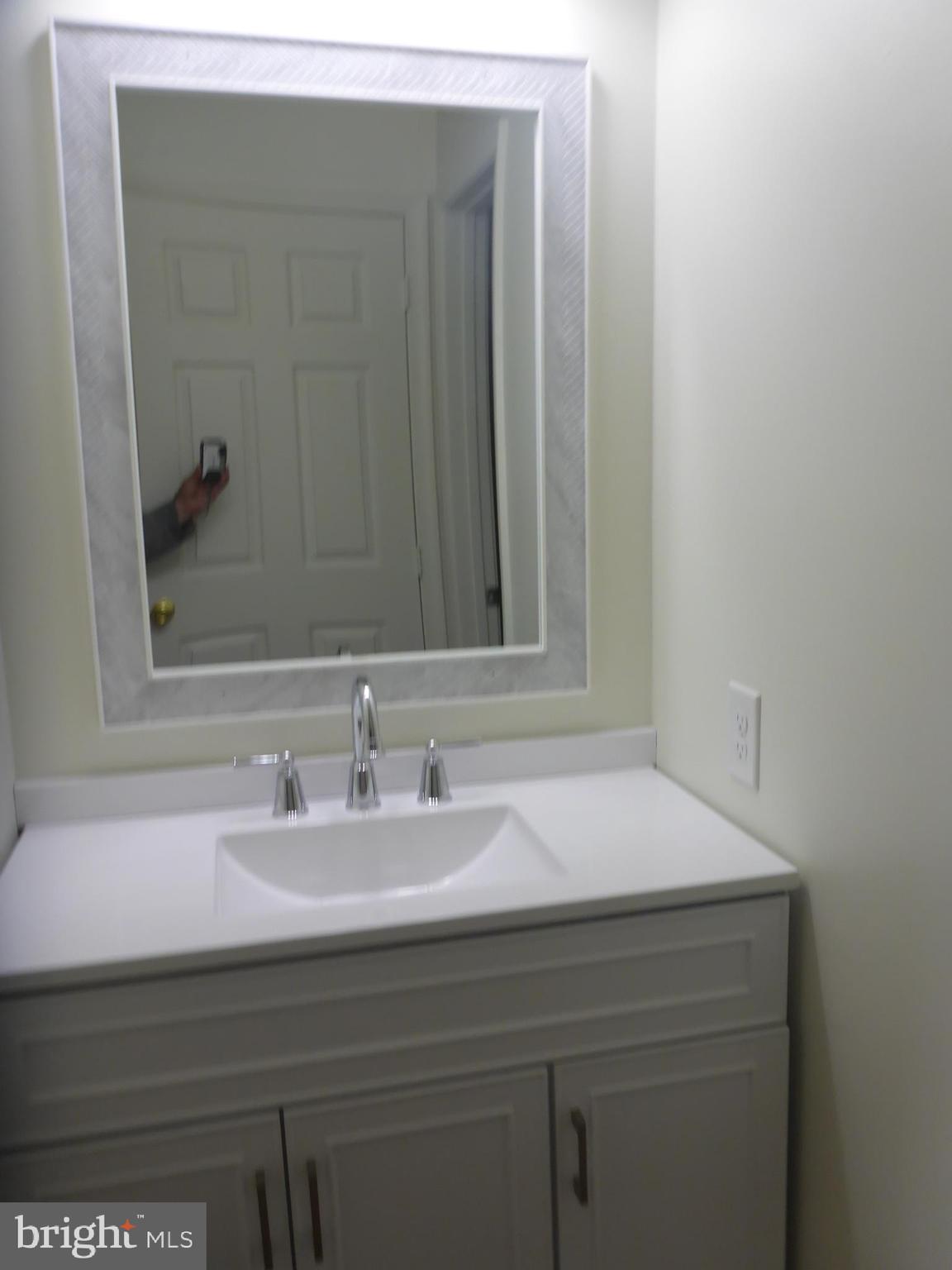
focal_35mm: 28
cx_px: 476
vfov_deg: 63.4
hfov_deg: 49.7
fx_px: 1027
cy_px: 635
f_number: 3.3
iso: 125
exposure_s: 1/60
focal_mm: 4.9
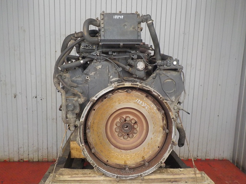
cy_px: 92
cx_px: 123
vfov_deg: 46.8
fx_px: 213
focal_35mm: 30
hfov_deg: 60.0
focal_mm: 4.1
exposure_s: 1/30
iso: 360
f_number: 3.3
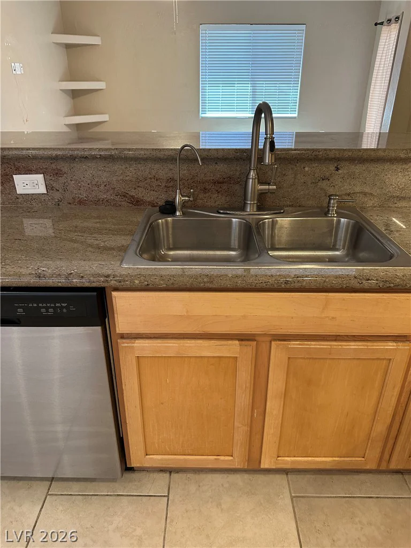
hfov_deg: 56.8
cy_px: 274
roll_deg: -0.1
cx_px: 206
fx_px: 380
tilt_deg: -25.9
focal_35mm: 24
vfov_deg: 71.6
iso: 250
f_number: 1.78
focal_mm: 6.86
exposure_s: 1/60
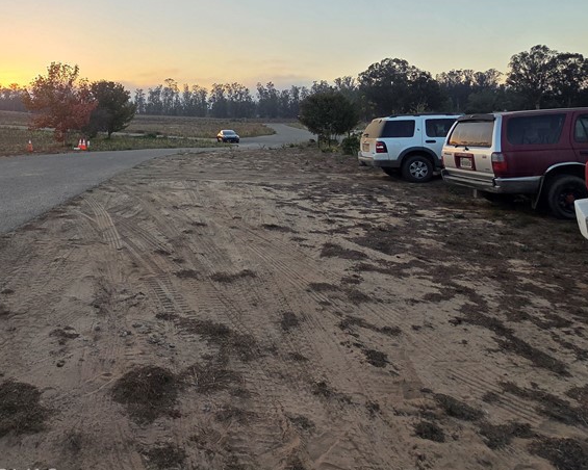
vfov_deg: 56.4
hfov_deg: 69.9
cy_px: 94
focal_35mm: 23
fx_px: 400
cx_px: 182
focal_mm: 2.2
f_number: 2.2
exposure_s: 1/259
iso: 50
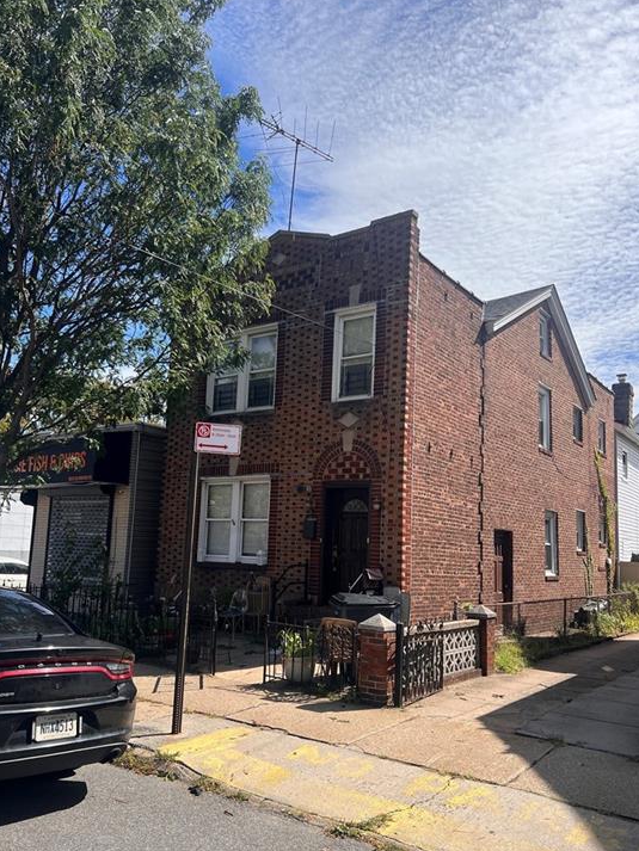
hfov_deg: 49.8
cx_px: 320
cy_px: 452
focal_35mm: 28
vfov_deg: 63.4
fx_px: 689
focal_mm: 5.7
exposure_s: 1/4274
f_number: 1.5
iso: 50
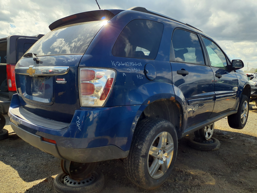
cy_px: 96
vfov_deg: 51.4
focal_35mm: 27
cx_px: 128
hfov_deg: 65.3
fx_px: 200
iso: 40
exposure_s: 1/768
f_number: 1.9
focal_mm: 3.58
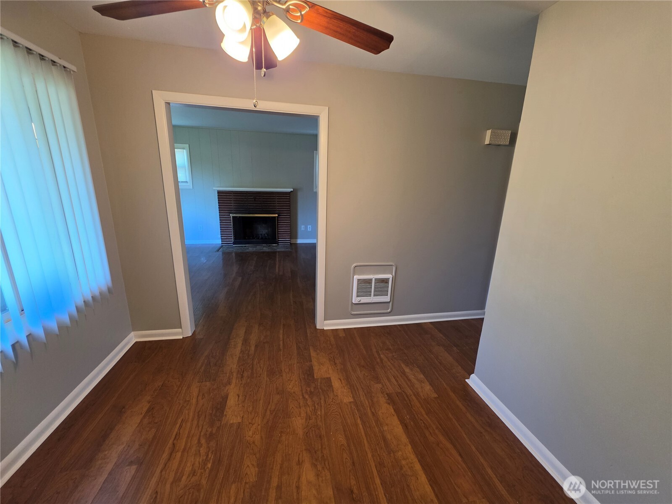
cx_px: 336
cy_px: 252
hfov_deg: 106.2
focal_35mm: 13
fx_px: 252
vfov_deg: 89.9
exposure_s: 1/120
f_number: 1.9
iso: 125
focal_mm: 2.2
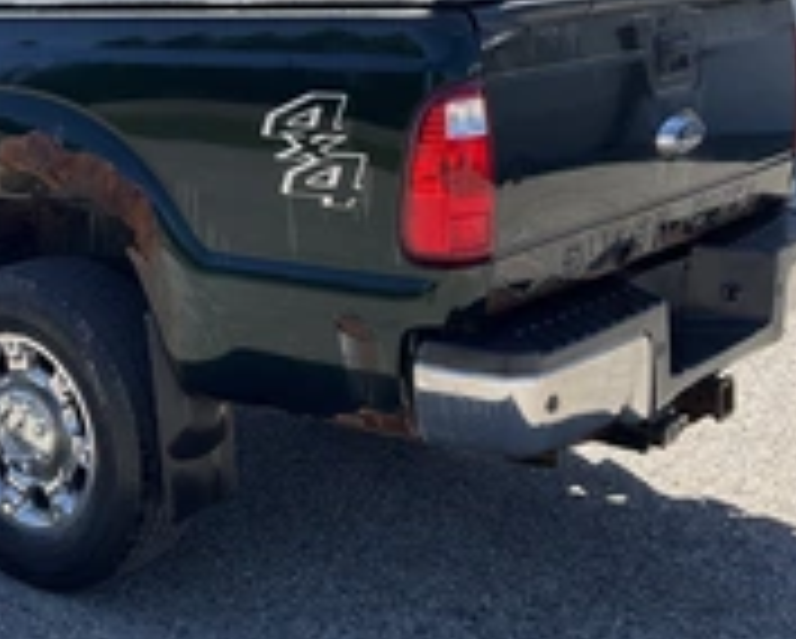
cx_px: 72
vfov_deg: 23.6
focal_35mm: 64
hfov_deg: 28.4
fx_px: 1509
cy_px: 135
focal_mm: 3
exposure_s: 1/1035
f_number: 1.8
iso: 25
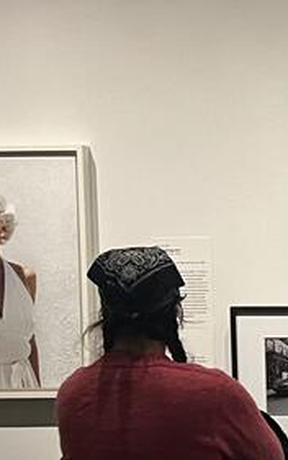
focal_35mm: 107
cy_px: 314
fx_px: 1342
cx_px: 597
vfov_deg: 19.4
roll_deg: +1.0
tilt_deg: -4.3
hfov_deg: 11.0
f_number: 1.5
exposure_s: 1/60
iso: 320
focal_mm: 5.7
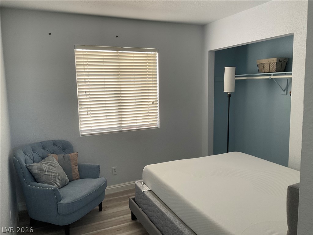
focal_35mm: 29
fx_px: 262
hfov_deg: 61.7
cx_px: 156
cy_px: 118
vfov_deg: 48.2
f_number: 1.8
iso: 64
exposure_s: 1/120
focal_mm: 3
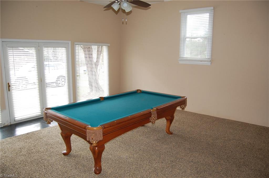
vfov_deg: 47.7
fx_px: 201
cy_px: 89
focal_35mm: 27
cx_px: 134
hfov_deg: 67.5
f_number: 3.5
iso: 400
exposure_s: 1/100
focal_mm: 18
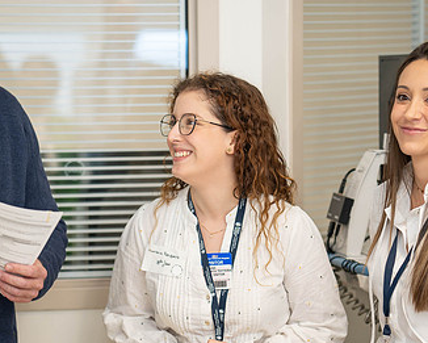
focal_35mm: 144
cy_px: 179
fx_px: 1825
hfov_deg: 13.4
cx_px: 190
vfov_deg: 10.7
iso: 250
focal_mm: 85
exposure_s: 1/125
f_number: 1.8
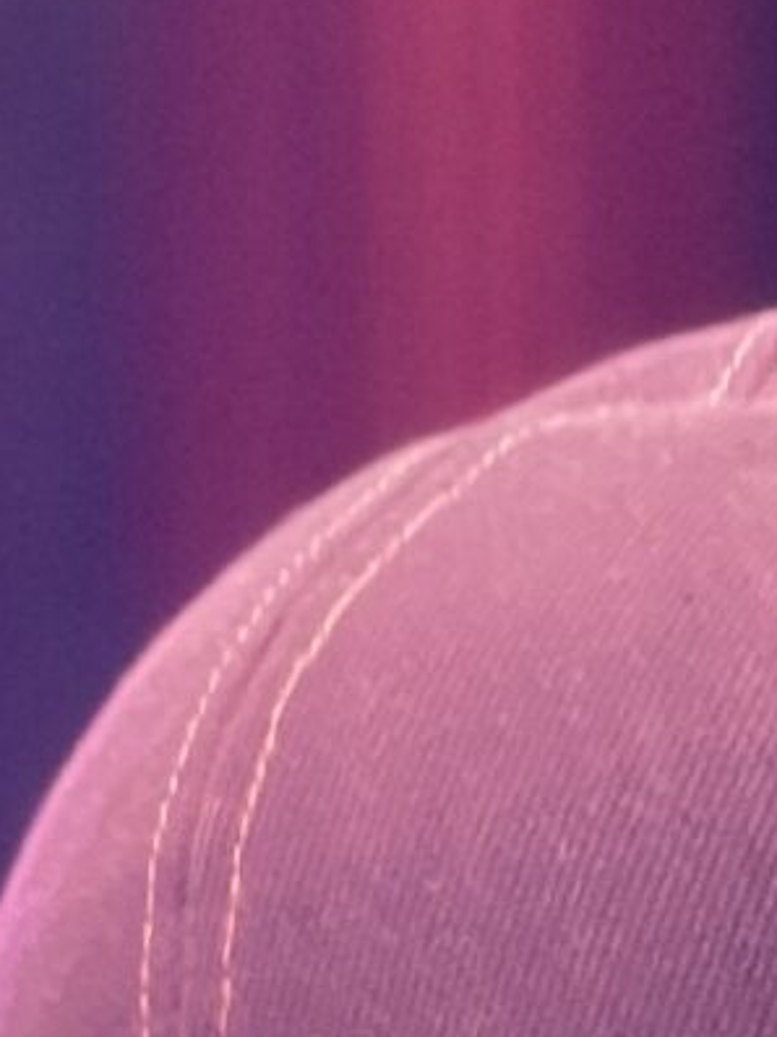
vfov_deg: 9.4
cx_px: 2021
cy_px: 2256
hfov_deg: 7.1
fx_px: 5782
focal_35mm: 193
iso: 320
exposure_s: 1/25
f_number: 2.2
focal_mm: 2.71
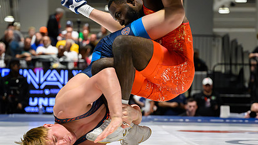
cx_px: 135
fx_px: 965
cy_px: 99
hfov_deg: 15.2
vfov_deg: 8.6
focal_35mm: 141
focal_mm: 70
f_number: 2.8
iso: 8000
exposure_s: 1/640
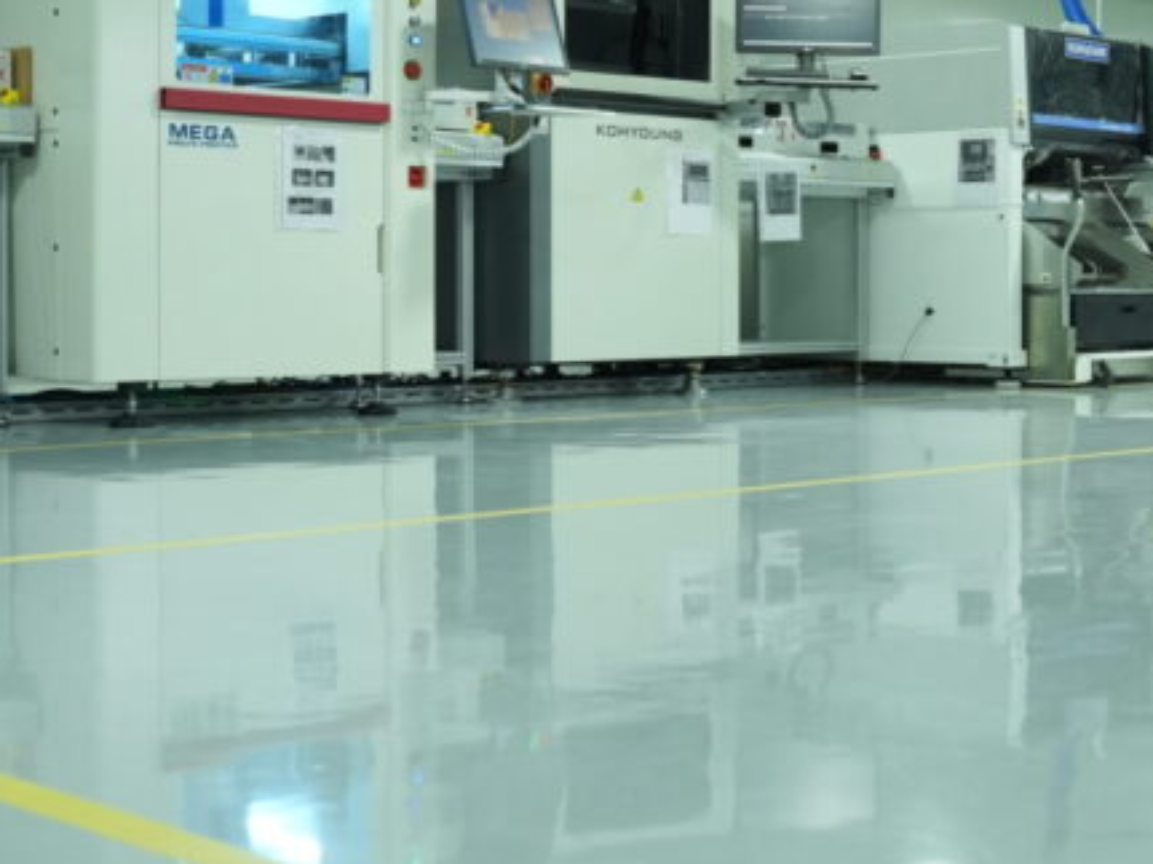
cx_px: 979
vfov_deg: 22.9
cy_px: 330
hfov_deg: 29.3
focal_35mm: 64
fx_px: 2131
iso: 2000
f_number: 4
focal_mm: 28
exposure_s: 1/100
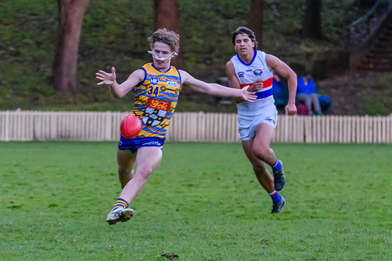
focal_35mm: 418
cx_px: 206
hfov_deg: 4.9
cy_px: 144
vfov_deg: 3.3
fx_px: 4550
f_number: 5.3
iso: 10000
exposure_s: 1/1600
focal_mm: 210
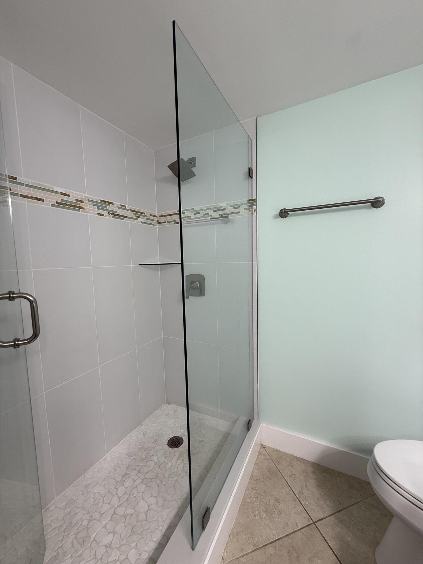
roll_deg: +1.6
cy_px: 282
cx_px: 212
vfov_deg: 102.1
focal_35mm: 14
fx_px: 228
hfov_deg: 85.7
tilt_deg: -4.4
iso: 50
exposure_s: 1/40
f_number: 2.2
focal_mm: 2.22
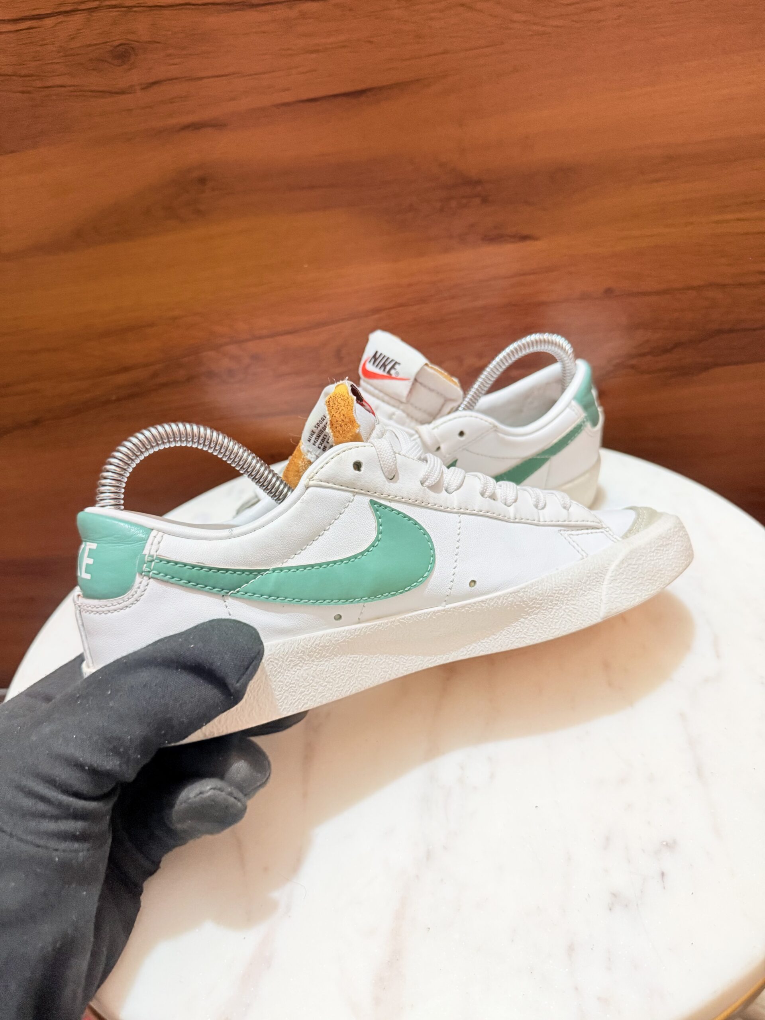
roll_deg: +8.7
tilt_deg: -32.3
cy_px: 510
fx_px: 707
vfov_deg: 71.6
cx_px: 382
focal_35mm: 24
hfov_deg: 56.8
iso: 400
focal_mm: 6.76
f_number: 1.78
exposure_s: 1/50
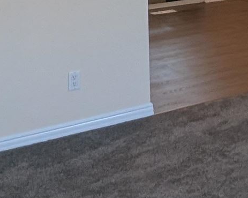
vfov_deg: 16.8
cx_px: 398
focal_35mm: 84
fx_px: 616
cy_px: -87
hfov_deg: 19.2
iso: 88
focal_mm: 1.95
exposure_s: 1/60
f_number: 2.2
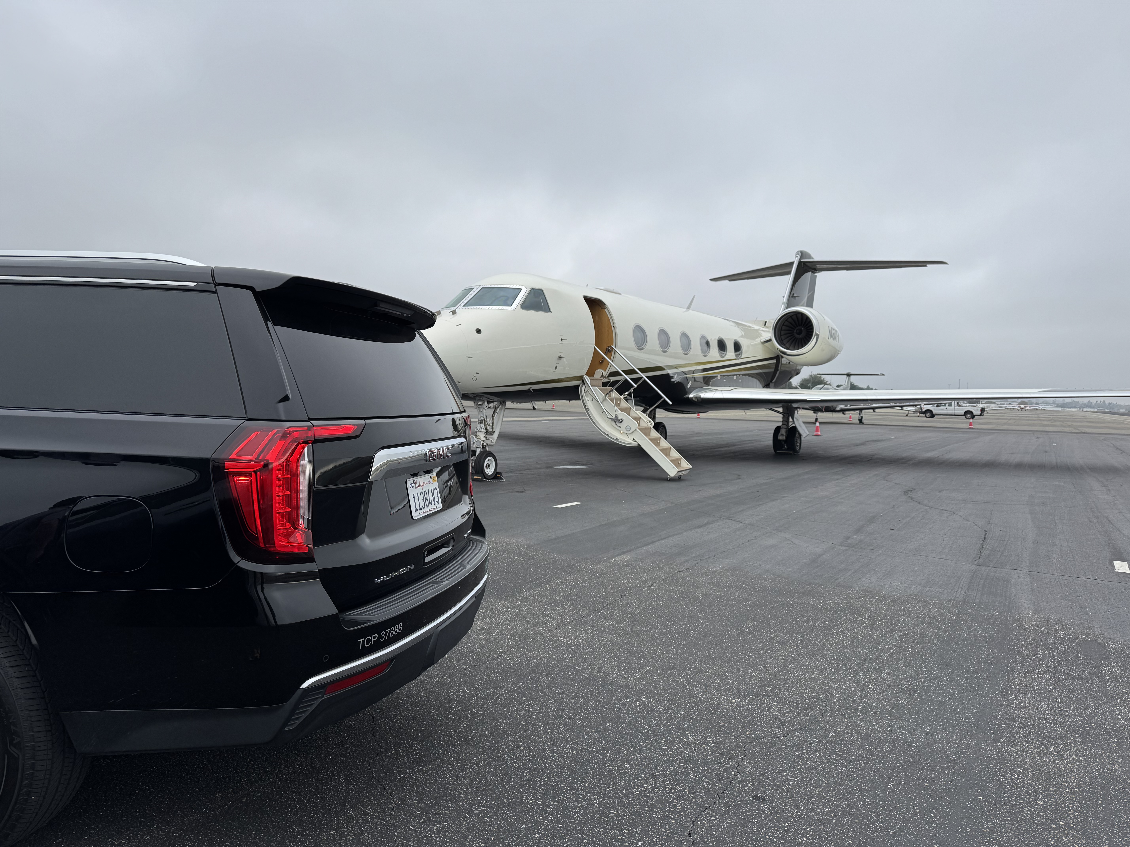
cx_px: 565
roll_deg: -2.3
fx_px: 783
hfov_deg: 71.6
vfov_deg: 56.8
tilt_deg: -2.1
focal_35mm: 24
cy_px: 424
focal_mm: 6.76
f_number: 1.78
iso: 80
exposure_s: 1/1818
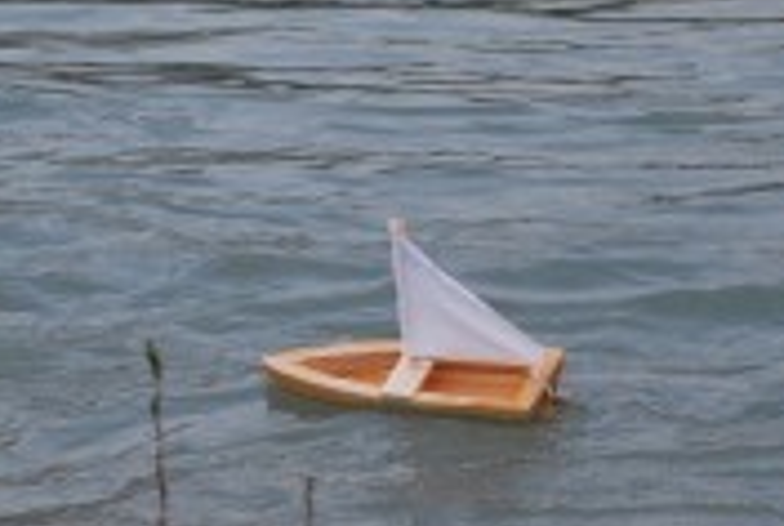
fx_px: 8186
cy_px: 546
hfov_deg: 5.5
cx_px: 138
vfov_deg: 3.7
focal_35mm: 375
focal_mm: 55
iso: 200
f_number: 5.6
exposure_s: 1/125
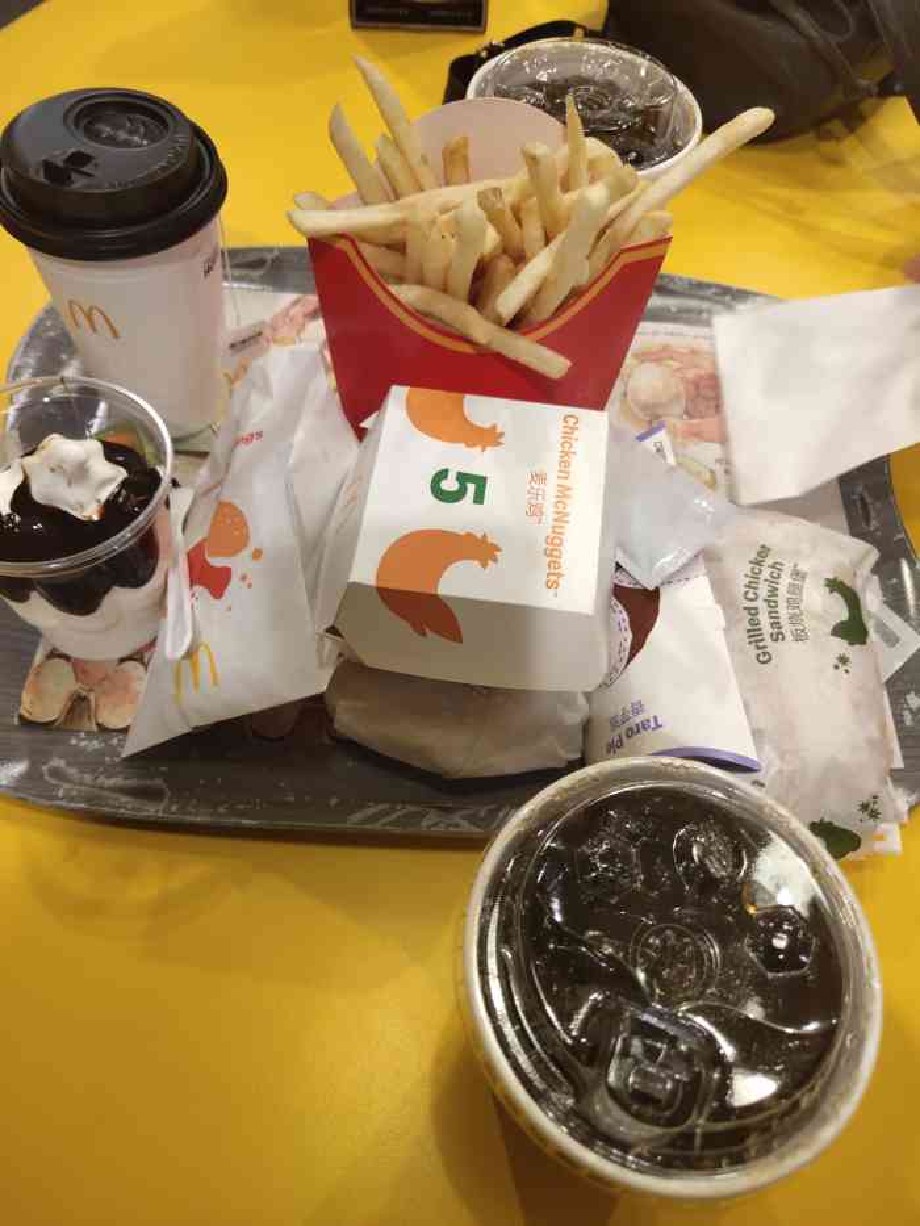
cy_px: 613
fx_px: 1027
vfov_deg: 61.7
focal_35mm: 29
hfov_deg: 48.2
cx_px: 460
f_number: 1.8
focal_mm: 4.27
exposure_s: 1/50
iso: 196
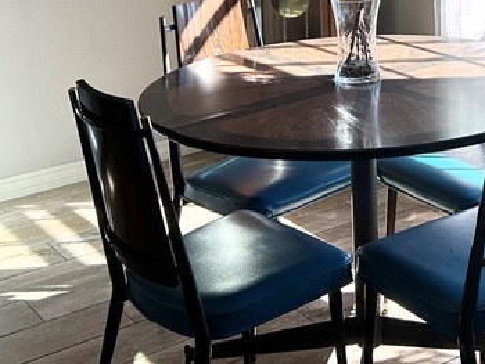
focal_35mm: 76
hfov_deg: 24.9
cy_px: -145
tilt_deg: -0.5
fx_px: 1066
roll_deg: +0.8
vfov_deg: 17.8
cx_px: 439
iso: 50
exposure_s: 1/523
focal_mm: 5.7
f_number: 1.5
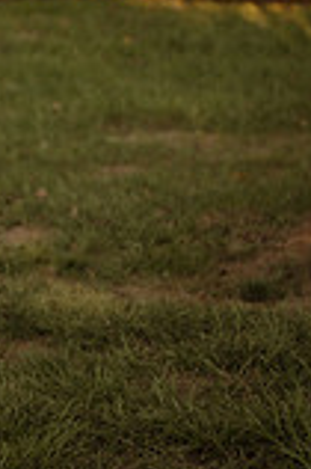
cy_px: 33
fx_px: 1844
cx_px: -120
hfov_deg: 9.4
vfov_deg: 14.3
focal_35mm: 142
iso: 250
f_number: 2
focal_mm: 50
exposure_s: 1/640
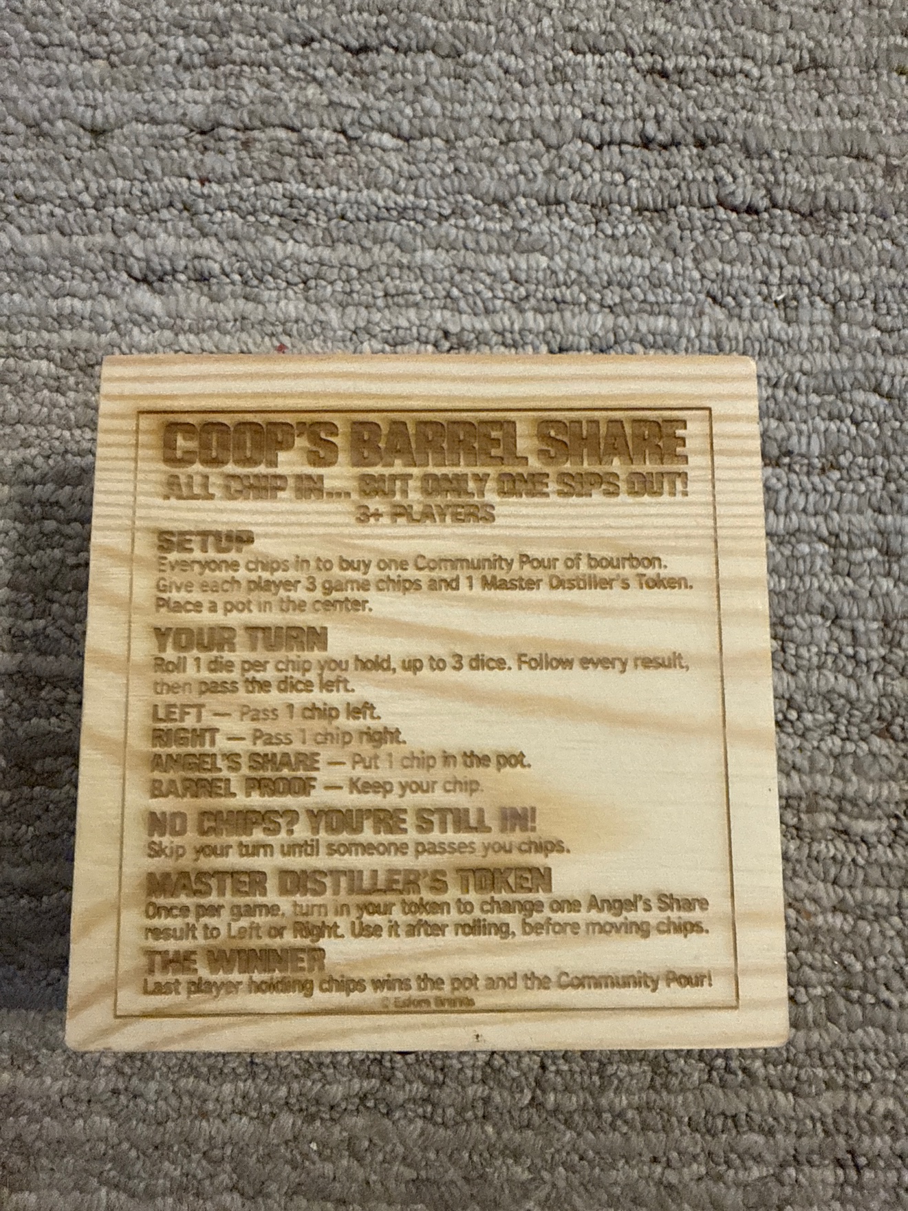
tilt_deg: -83.8
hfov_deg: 54.9
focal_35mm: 25
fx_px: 874
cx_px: 454
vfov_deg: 69.4
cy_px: 606
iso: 500
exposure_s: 1/60
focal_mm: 2.22
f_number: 2.2
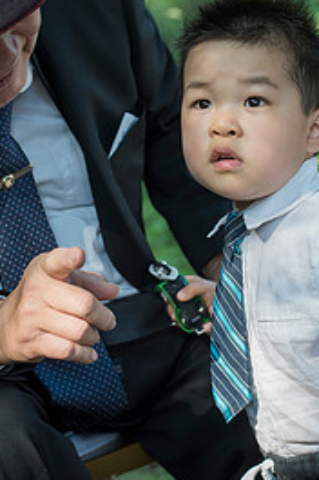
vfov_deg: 23.8
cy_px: 152
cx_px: 203
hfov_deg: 16.0
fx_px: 1133
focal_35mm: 85
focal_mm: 50
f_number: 4
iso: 1000
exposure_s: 1/800
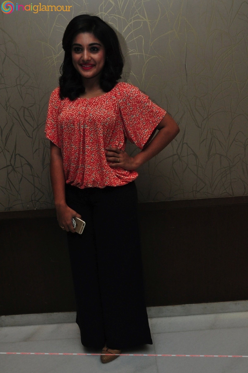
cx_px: 124
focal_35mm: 33
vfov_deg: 57.3
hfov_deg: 39.9
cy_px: 186
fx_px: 342
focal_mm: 22
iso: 1250
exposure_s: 1/125
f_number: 8
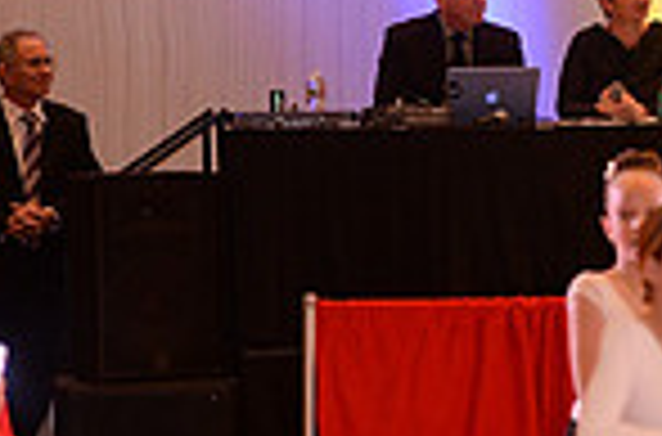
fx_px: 6232
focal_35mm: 340
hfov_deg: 5.9
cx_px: 1301
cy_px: 187
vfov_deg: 4.0
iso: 2000
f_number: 3.5
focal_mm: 86
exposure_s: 1/250
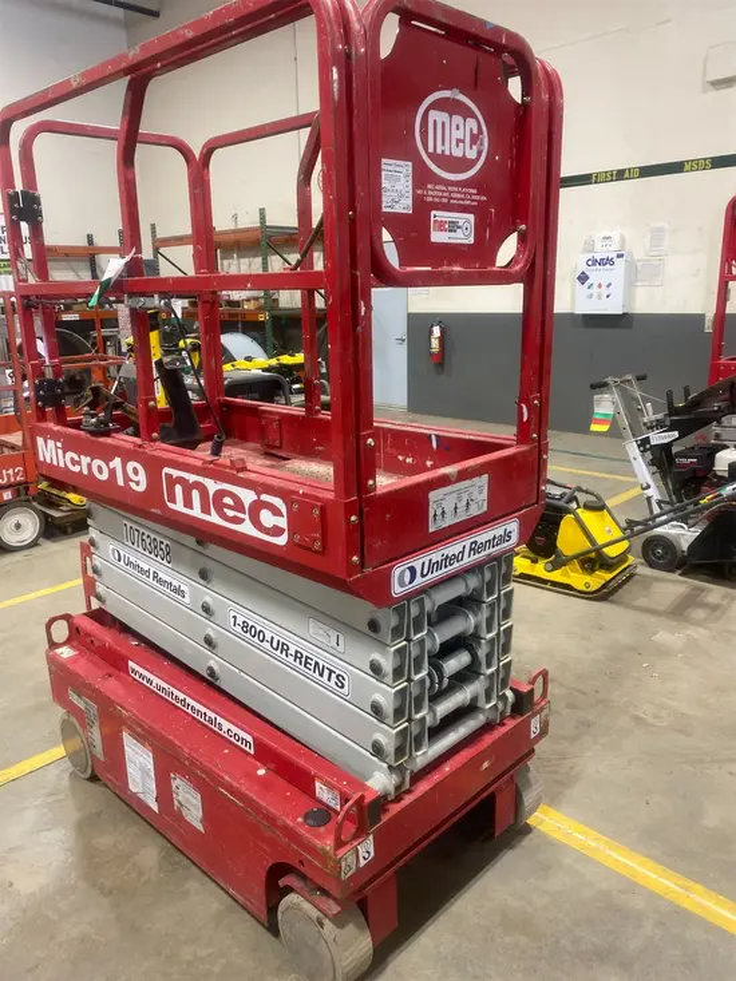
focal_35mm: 26
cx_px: 368
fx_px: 737
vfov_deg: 67.3
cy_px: 490
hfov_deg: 53.1
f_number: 1.8
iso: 200
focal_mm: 4.25
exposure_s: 1/60
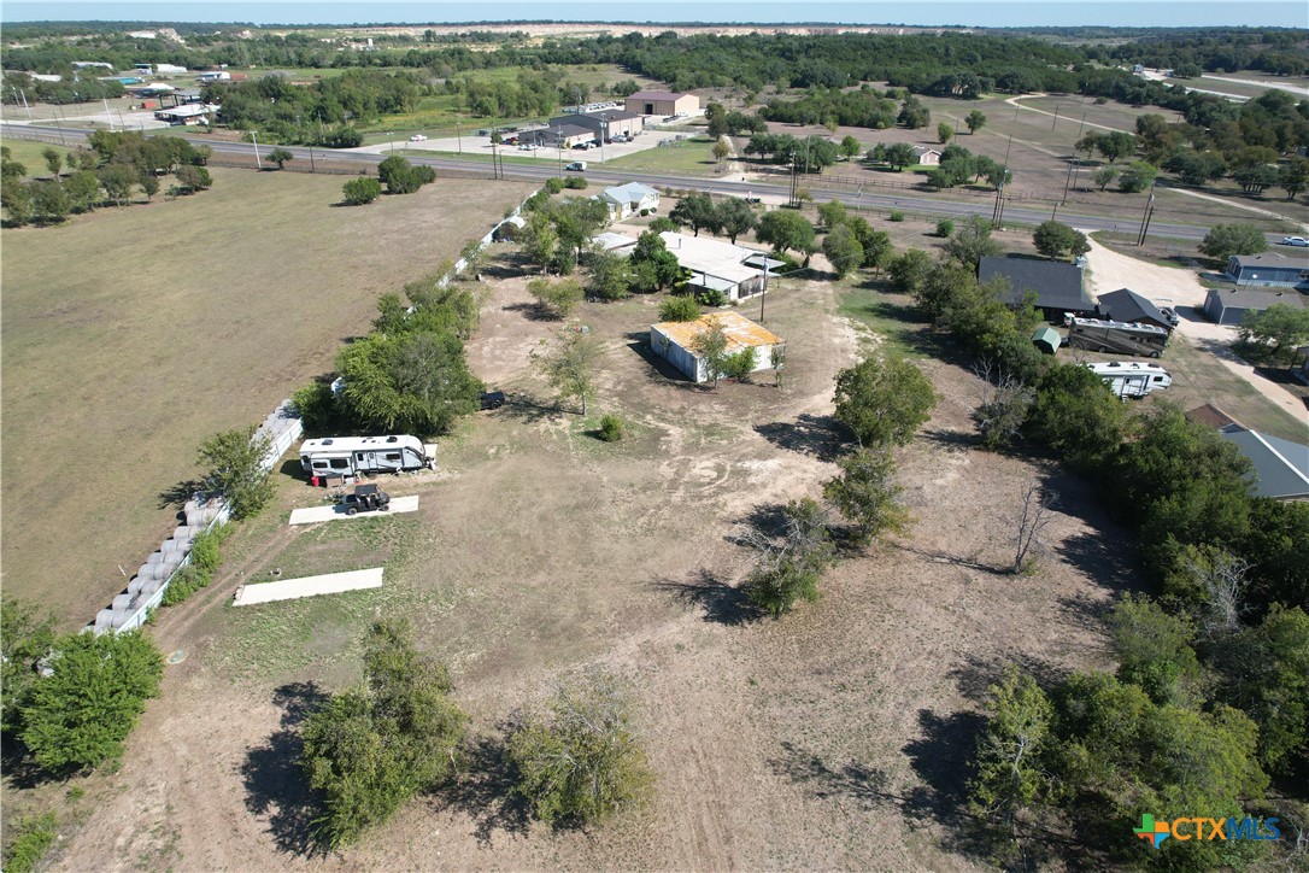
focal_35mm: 22
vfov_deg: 57.2
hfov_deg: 78.6
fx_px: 800
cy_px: 436
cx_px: 654
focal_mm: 8.38
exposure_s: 1/1250
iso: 100
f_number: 2.8
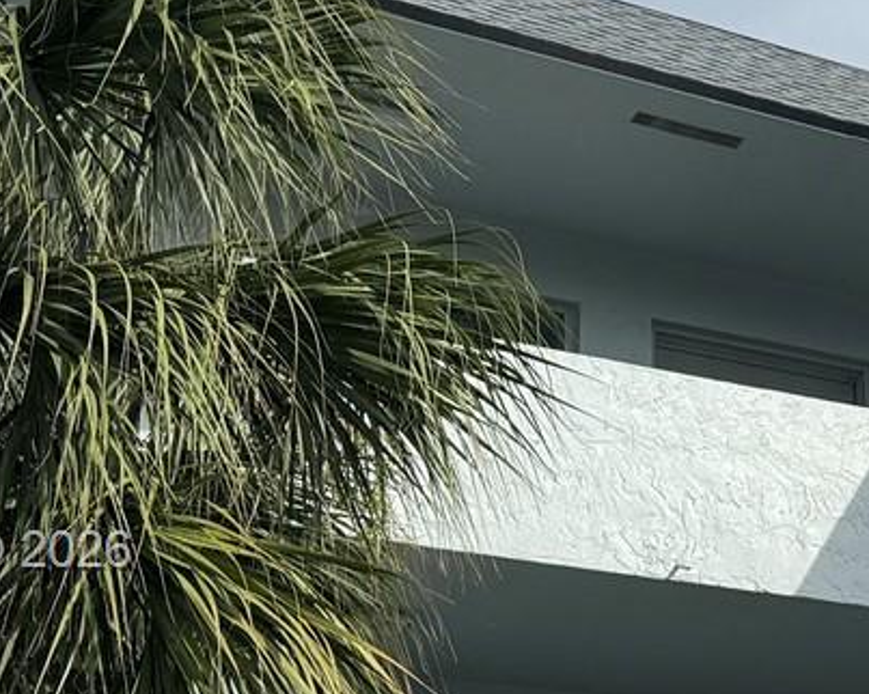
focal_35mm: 93
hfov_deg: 18.8
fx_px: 2391
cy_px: 554
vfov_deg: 16.4
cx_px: 1186
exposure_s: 1/7092
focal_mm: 6.86
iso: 80
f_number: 1.78
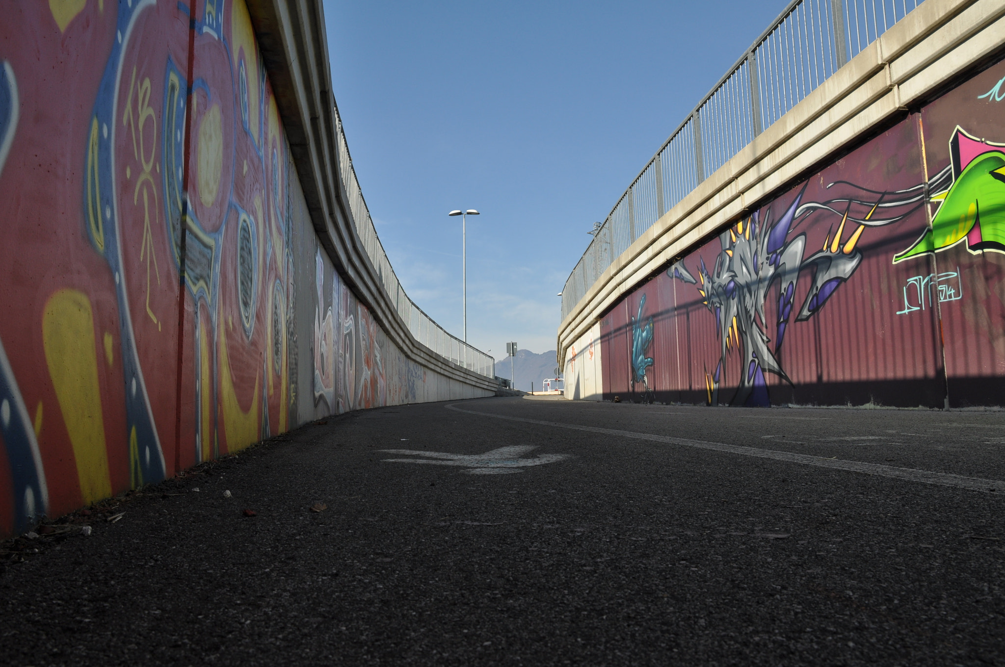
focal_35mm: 30
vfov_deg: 43.5
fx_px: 836
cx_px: 502
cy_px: 334
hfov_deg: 62.0
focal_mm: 20
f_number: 9
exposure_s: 1/320
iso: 200
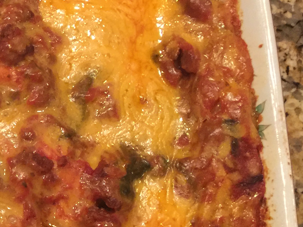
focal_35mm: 89
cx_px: -119
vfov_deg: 16.6
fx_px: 779
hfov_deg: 19.8
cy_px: 155
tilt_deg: -76.7
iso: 100
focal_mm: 4.15
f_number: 2.2
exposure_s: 1/15
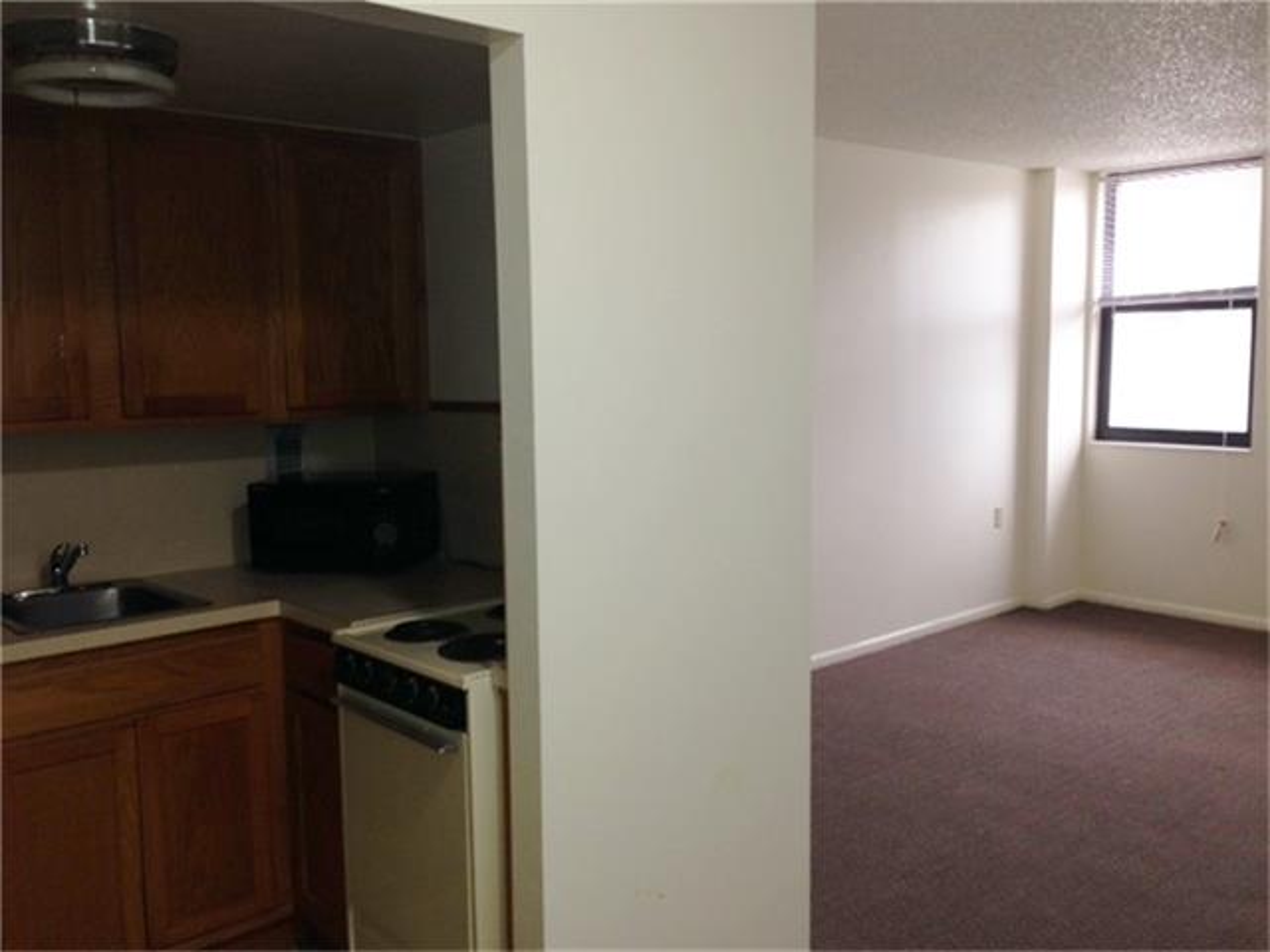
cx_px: 635
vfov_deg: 42.9
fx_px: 1211
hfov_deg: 55.4
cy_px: 476
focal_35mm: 33
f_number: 2.4
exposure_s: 1/20
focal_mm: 4.12
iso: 100
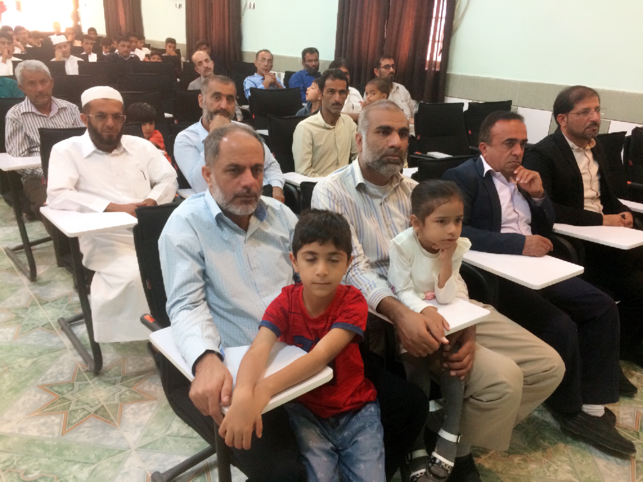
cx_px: 322
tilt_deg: -20.8
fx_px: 539
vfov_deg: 48.2
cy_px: 241
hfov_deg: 61.7
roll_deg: -1.9
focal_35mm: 29
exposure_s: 1/33
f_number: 2.2
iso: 320
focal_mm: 4.15
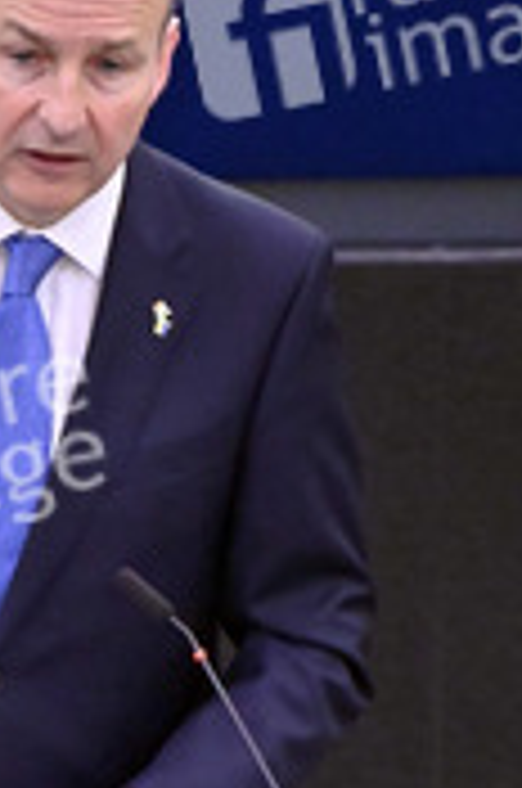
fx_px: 30001
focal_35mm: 1374
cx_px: 4
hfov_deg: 1.0
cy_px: 689
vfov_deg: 1.5
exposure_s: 1/500
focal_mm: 600
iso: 8000
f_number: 6.3
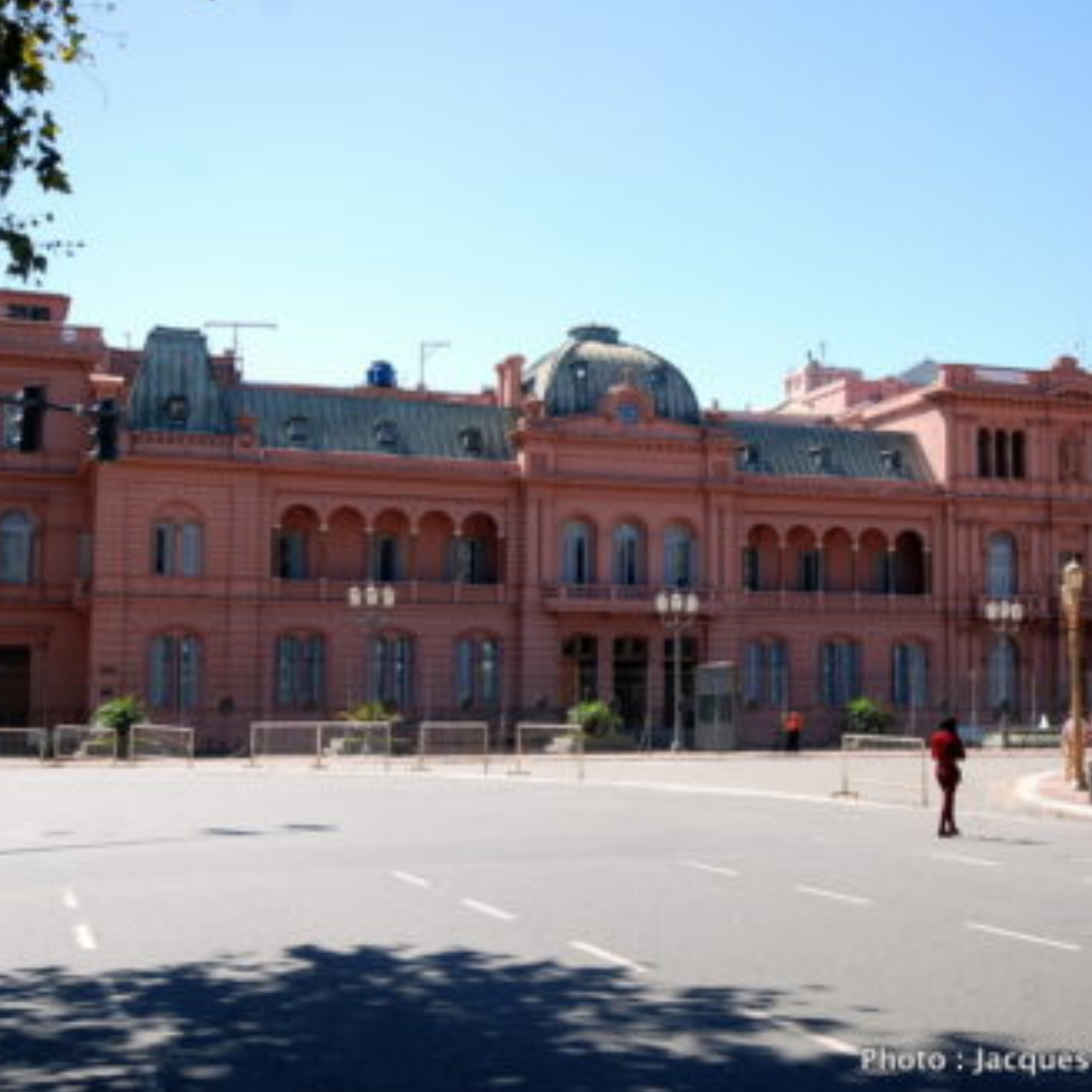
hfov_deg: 39.0
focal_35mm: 43
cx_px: 645
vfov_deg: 39.2
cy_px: 549
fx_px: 1535
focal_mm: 22
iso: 100
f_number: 6.3
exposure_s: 1/160
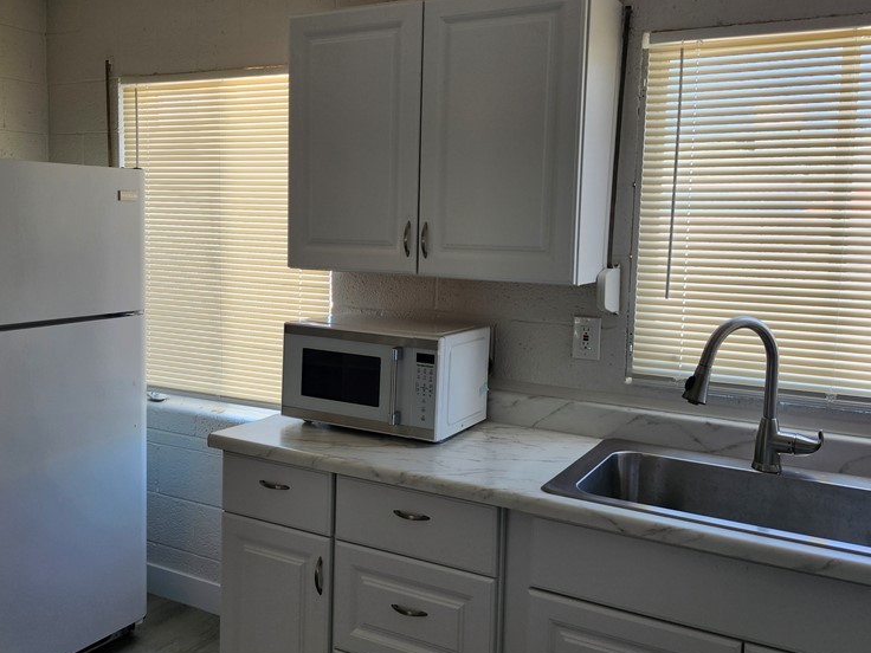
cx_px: 398
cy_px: 300
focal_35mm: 32
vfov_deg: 44.1
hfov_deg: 56.7
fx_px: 805
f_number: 1.8
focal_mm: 5.54
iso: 80
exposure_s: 1/180
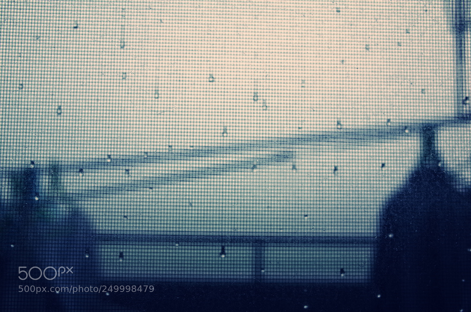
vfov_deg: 46.2
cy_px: 156
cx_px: 236
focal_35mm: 28
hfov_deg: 65.6
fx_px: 365
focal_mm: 18.3
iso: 200
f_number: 2.8
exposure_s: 1/50
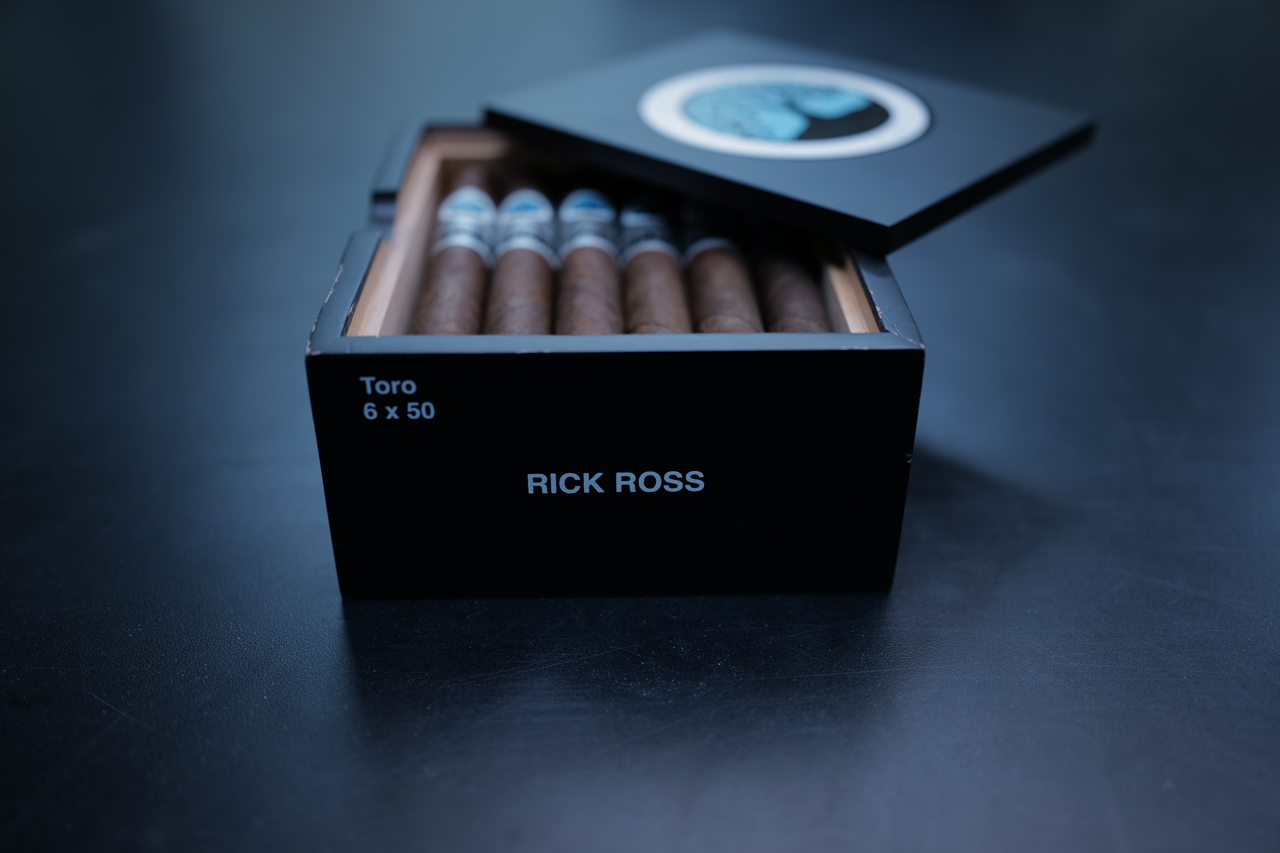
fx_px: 1244
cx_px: 640
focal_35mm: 35
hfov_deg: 54.4
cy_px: 426
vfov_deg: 37.9
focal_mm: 35
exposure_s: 1/40
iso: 100
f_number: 2
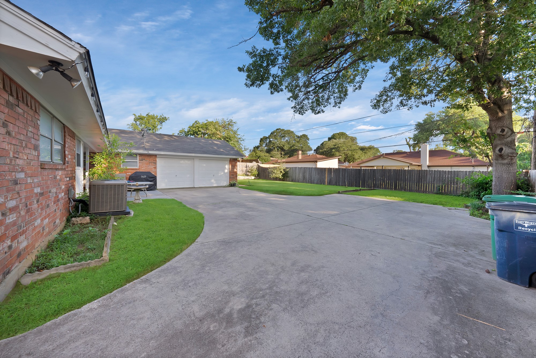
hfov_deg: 112.6
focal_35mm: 12
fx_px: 179
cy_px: 179
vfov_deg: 90.1
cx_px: 268
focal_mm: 12
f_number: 9
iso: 640
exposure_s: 1/50
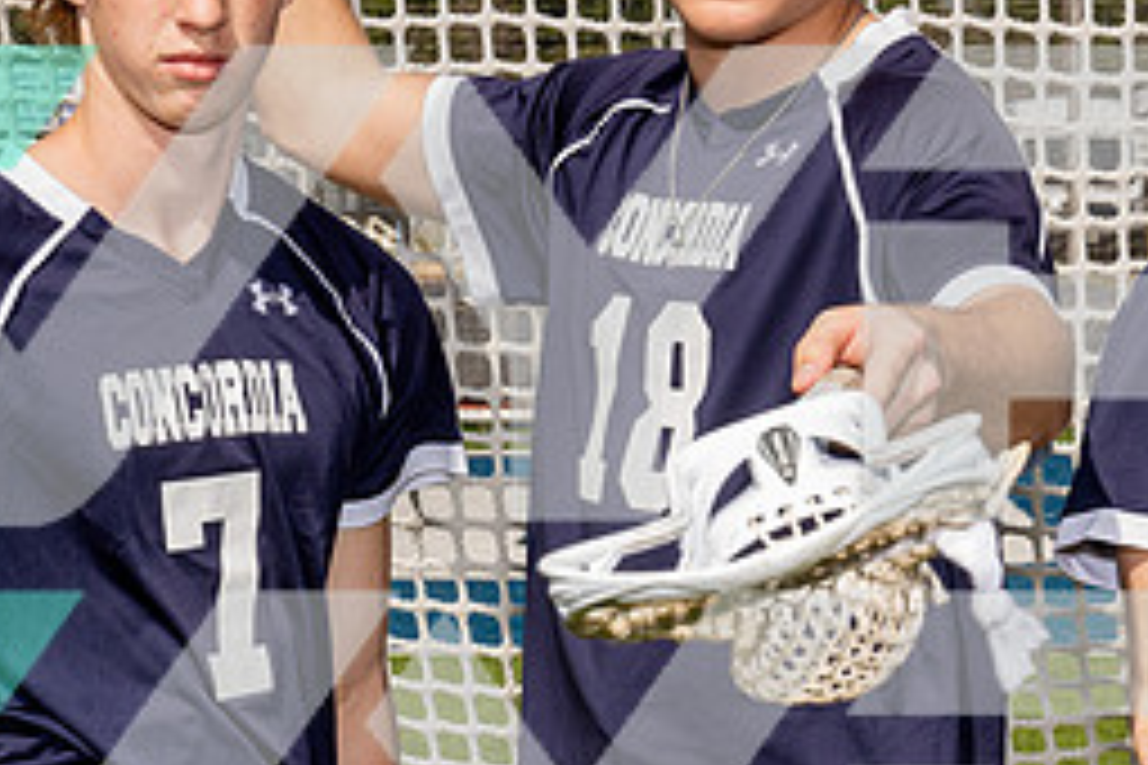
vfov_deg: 10.4
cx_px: 774
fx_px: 4209
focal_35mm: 132
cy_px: 286
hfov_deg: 15.5
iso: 100
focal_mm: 58
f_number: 11
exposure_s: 1/250
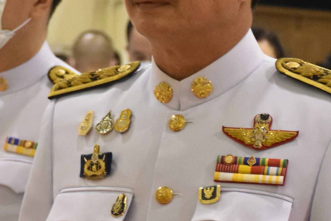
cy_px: 243
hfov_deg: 7.4
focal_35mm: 280
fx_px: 2574
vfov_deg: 4.9
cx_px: 199
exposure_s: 1/60
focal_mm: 50
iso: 2000
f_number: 4.8
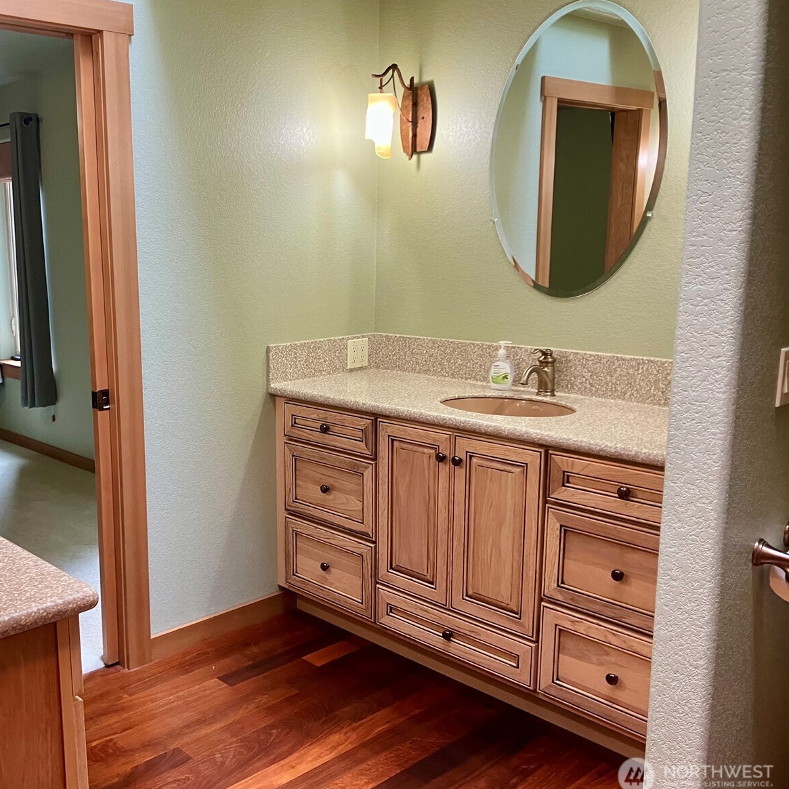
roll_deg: +1.4
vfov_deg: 48.5
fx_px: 877
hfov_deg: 47.5
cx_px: 252
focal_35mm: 34
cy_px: 397
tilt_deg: -11.0
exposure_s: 1/60
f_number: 1.8
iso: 160
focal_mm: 3.99
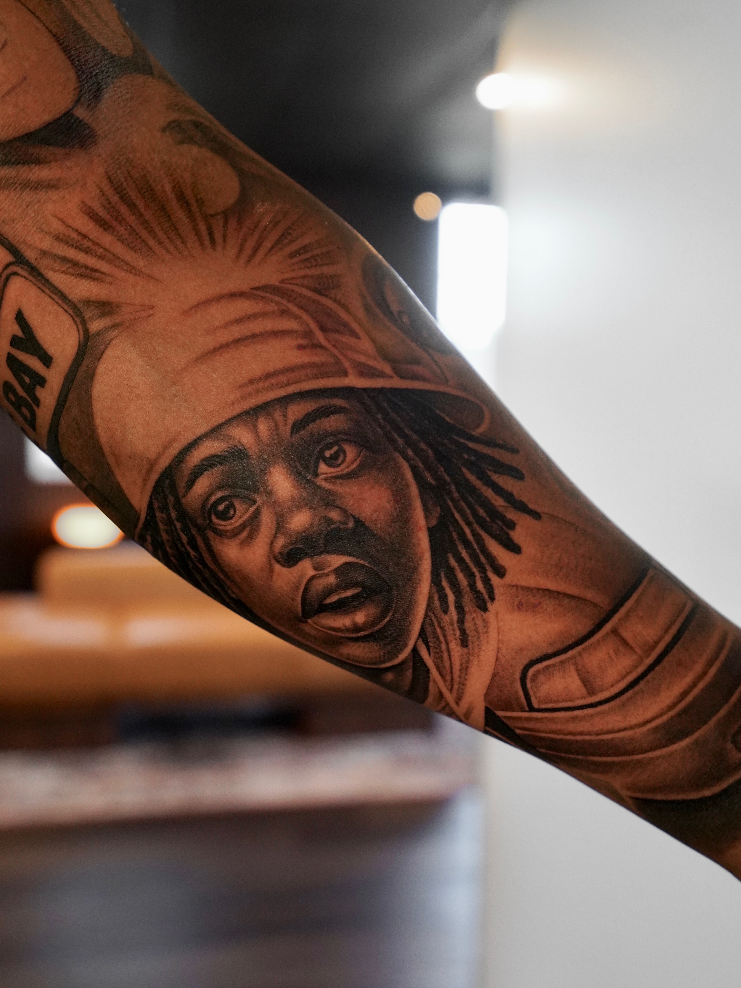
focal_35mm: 38
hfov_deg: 37.7
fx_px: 1085
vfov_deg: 49.0
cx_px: 371
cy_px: 504
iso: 3200
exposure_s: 1/60
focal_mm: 35
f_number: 4
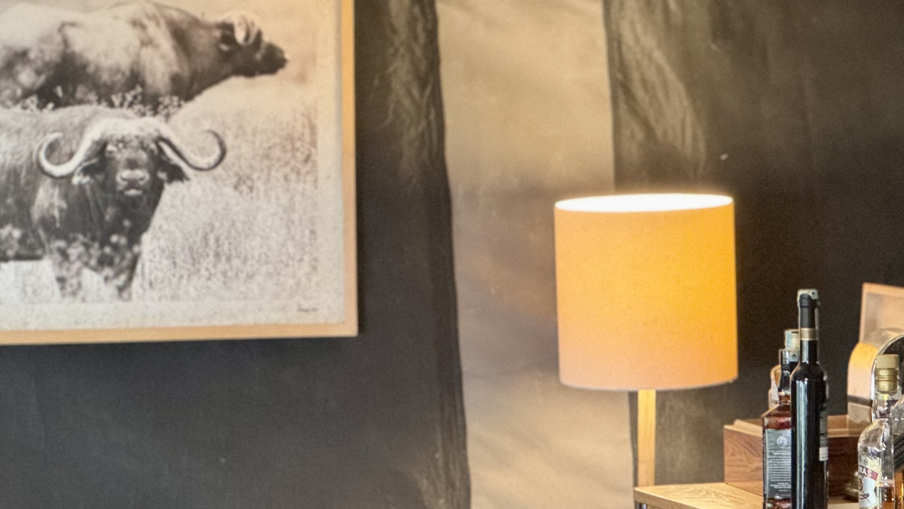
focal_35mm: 151
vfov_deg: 8.0
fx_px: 3620
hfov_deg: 14.2
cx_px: 632
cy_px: 305
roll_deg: +1.9
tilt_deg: -3.9
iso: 1600
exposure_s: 1/20
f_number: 2.8
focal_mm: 9
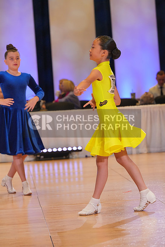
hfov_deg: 9.2
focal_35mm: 150
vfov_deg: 13.7
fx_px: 1031
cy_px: 124
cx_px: 82
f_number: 5.6
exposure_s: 1/400
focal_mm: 150
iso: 3200
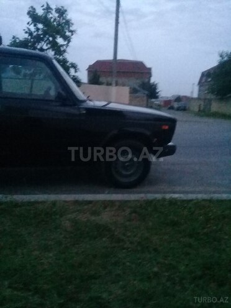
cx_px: 116
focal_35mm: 31
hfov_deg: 45.4
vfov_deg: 58.4
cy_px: 154
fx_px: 276
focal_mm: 3.3
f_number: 2.2
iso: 1000
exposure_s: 1/17
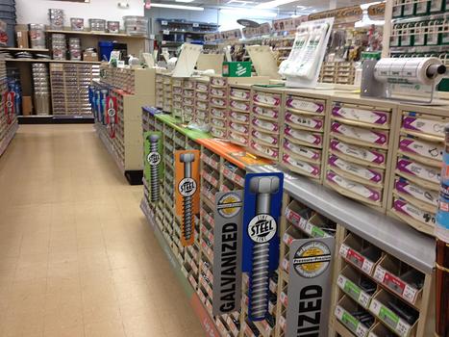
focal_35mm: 35
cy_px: 168
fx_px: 454
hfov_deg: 52.6
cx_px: 224
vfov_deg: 40.7
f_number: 2.4
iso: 64
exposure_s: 1/20
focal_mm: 4.28
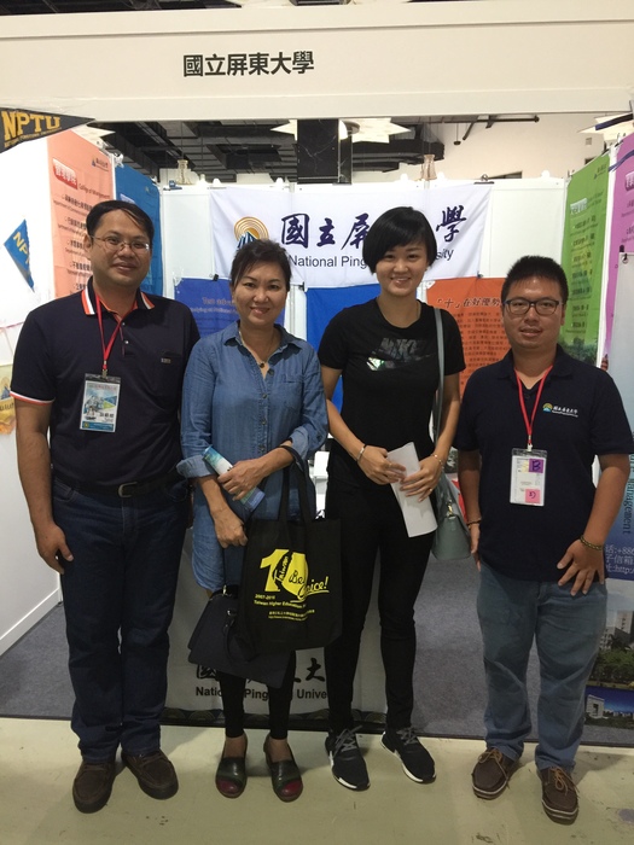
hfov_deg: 48.2
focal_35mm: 29
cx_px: 317
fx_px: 708
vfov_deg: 61.7
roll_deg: -0.1
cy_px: 422
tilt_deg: -7.5
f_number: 2.2
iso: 100
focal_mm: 4.15
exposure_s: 1/10
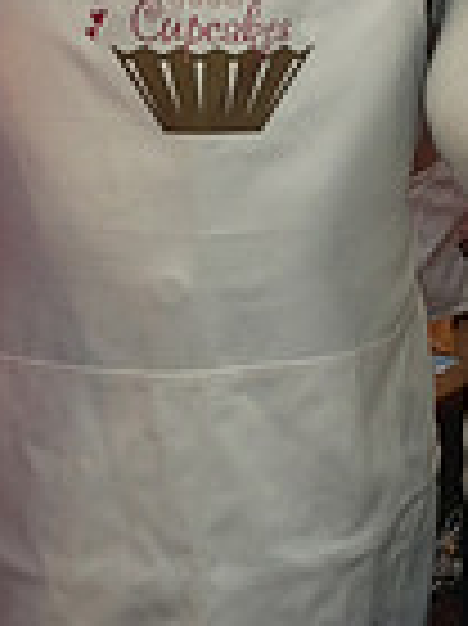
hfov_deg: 10.7
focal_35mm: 138
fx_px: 2491
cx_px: 290
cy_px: 23
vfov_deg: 14.1
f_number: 2.4
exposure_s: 1/40
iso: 64
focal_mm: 4.13
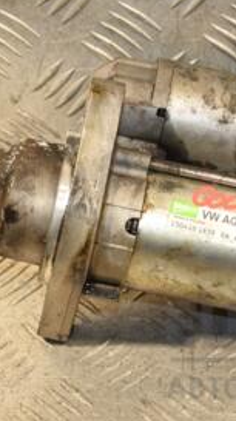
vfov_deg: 12.9
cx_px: 137
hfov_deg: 7.3
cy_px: 119
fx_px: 1852
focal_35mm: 166
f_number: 4.8
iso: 800
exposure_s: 1/160
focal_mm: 48
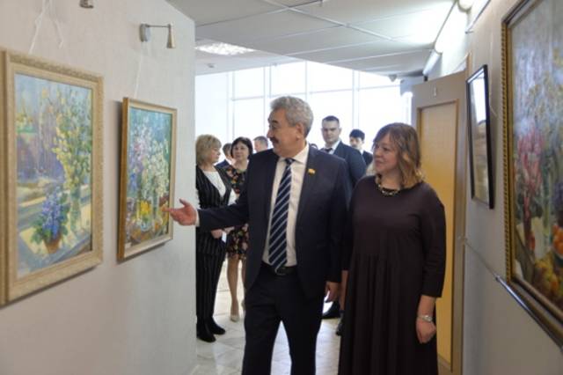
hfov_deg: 54.5
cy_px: 188
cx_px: 282
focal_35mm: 35
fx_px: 547
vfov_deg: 37.8
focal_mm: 35
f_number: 4
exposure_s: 1/60
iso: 2500
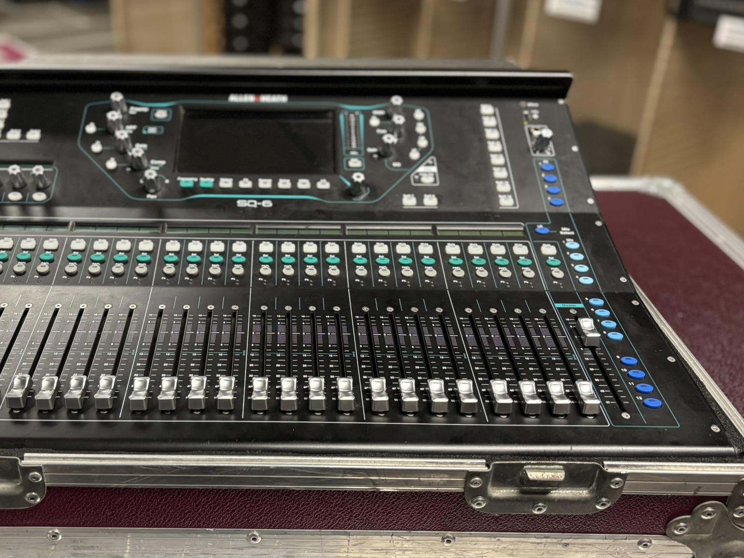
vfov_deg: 39.6
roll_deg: -0.1
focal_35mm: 36
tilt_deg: -28.6
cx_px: 280
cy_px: 266
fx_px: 774
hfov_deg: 50.8
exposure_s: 1/50
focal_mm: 5.96
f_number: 1.6
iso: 400
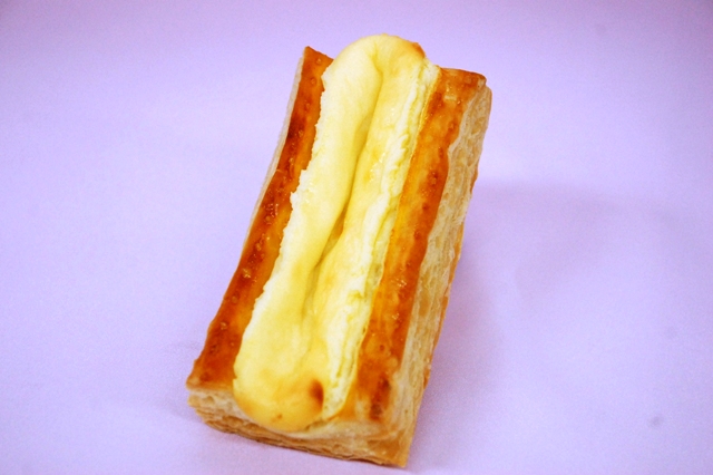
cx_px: 356
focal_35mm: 93
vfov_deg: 14.7
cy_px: 238
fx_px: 1841
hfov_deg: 21.9
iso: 1600
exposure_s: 1/100
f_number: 5.3
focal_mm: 62
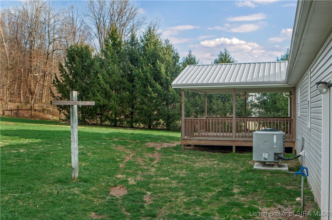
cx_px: 166
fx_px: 332
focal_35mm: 36
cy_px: 110
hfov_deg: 53.2
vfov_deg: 36.8
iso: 500
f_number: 8
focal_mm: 24
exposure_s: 1/50
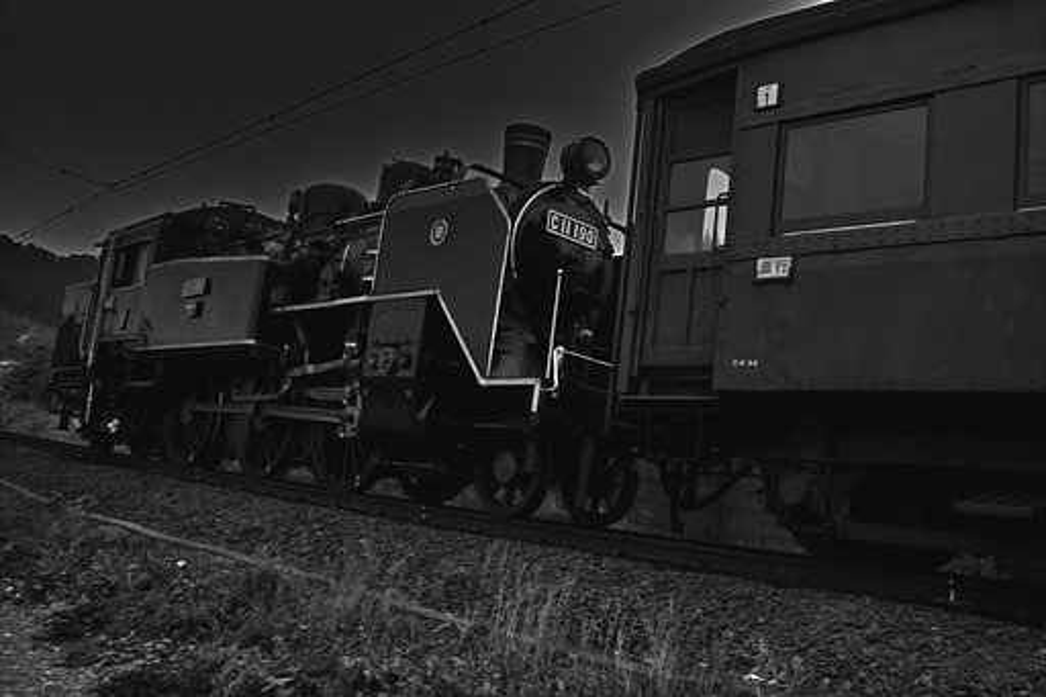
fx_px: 988
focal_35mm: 34
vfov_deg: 38.9
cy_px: 348
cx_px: 523
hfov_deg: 55.8
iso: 200
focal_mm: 20
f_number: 4.5
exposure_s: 1/180
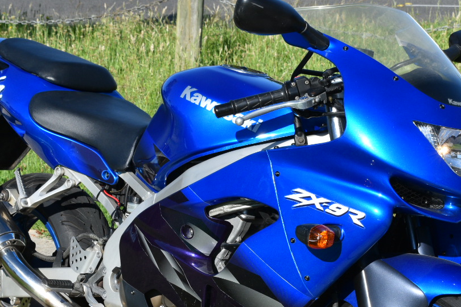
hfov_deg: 17.9
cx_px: 251
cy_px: 250
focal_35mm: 114
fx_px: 1460
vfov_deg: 12.0
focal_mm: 38
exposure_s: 1/400
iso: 200
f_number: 10
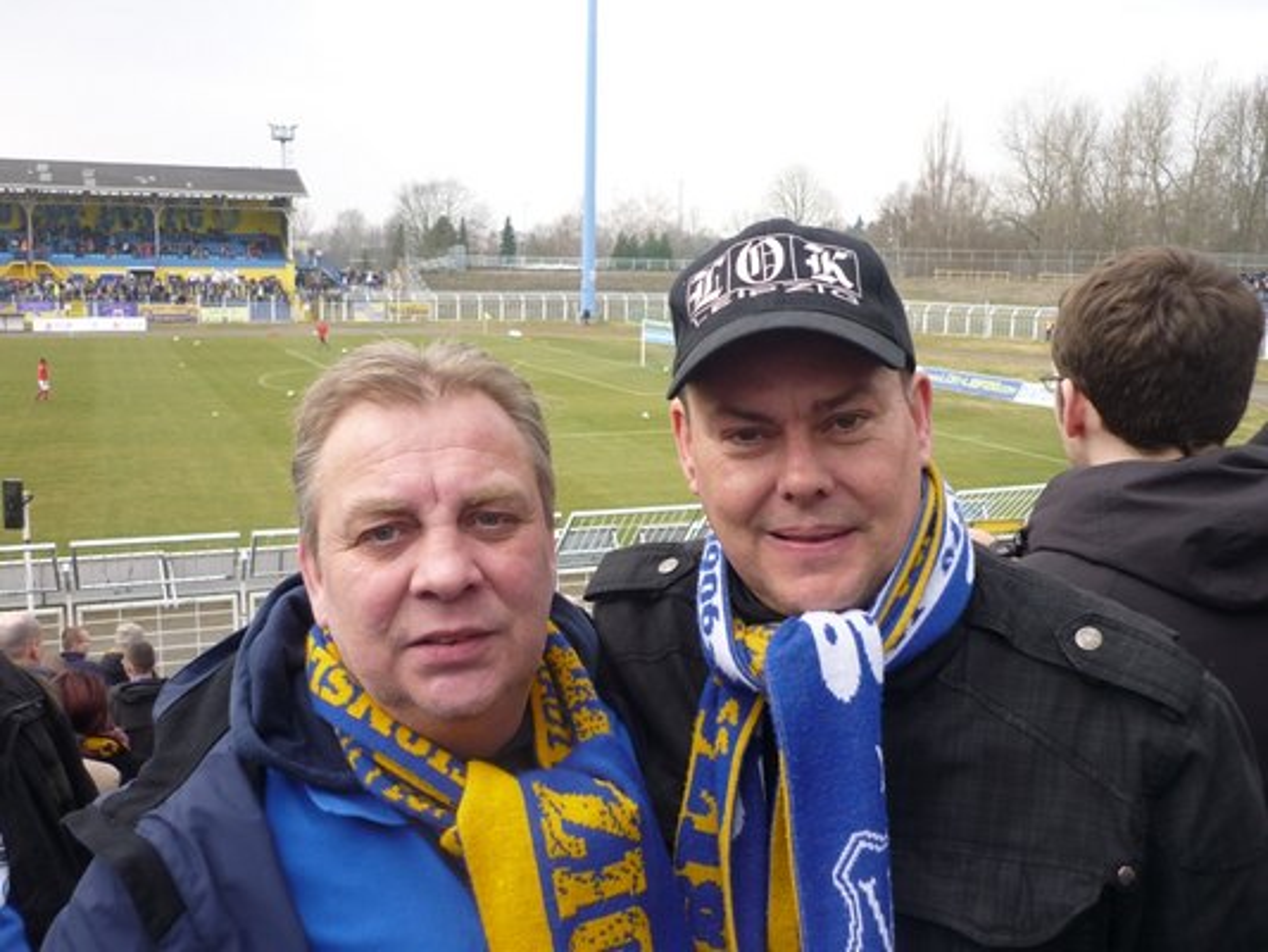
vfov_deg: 43.0
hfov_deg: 55.3
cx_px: 634
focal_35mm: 33
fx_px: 1209
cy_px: 476
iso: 80
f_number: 2.8
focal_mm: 5.5
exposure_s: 1/200
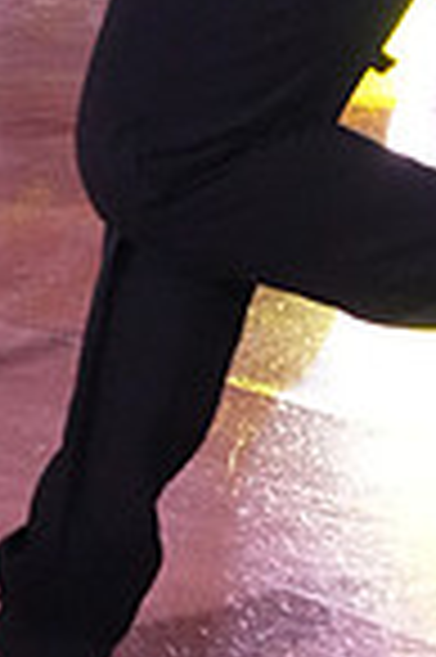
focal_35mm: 219
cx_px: 236
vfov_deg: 9.1
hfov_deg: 6.3
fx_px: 3988
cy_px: -378
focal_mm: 37
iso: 8000
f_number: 7.1
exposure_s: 1/400
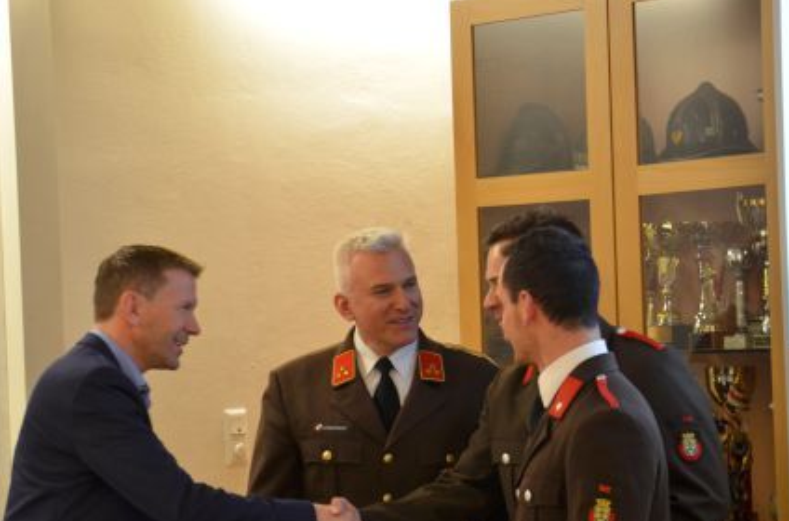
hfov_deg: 17.8
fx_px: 2513
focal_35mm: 115
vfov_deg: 11.8
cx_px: 380
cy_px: 368
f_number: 5
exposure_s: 1/40
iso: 800
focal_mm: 50
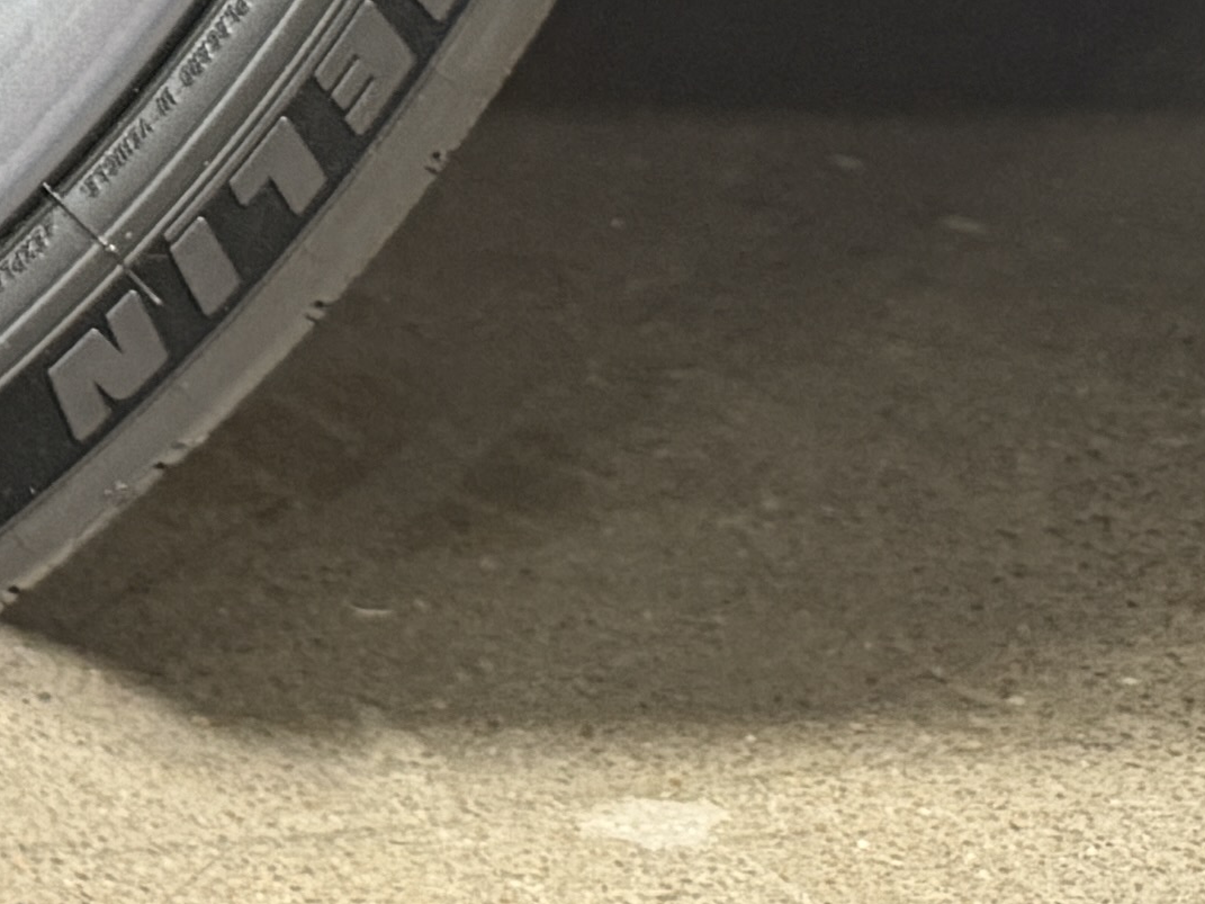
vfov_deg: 10.2
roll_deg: -0.3
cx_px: -1292
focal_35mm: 128
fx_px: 4455
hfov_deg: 13.1
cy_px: -1174
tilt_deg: -5.6
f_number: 1.78
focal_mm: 6.76
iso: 640
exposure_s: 1/60
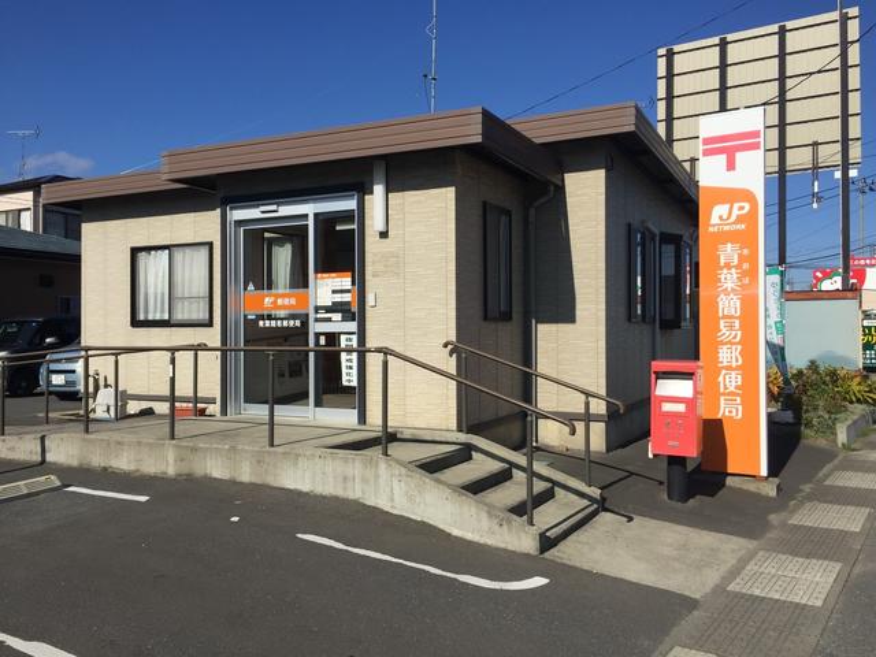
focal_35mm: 29
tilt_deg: -0.2
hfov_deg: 61.7
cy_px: 328
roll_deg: -0.7
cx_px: 438
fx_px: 734
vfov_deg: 48.2
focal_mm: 4.15
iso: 32
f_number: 2.2
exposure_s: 1/3597
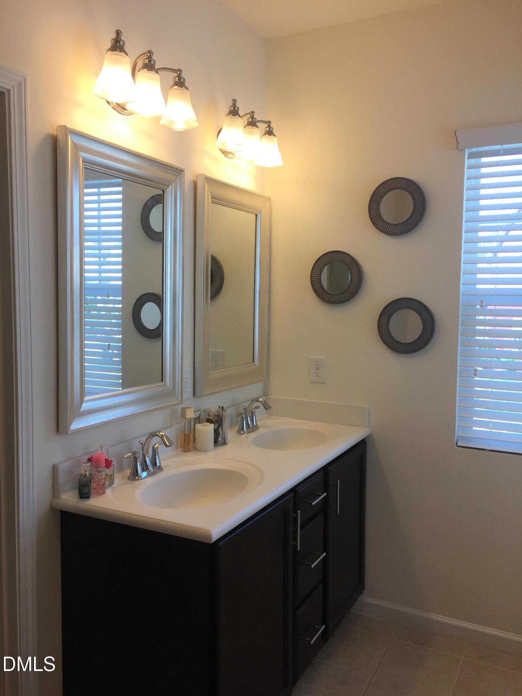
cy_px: 348
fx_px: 583
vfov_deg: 61.7
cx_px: 261
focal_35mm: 29
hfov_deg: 48.2
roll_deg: -1.0
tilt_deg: -2.9
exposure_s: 1/120
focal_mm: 4.15
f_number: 2.2
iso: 40
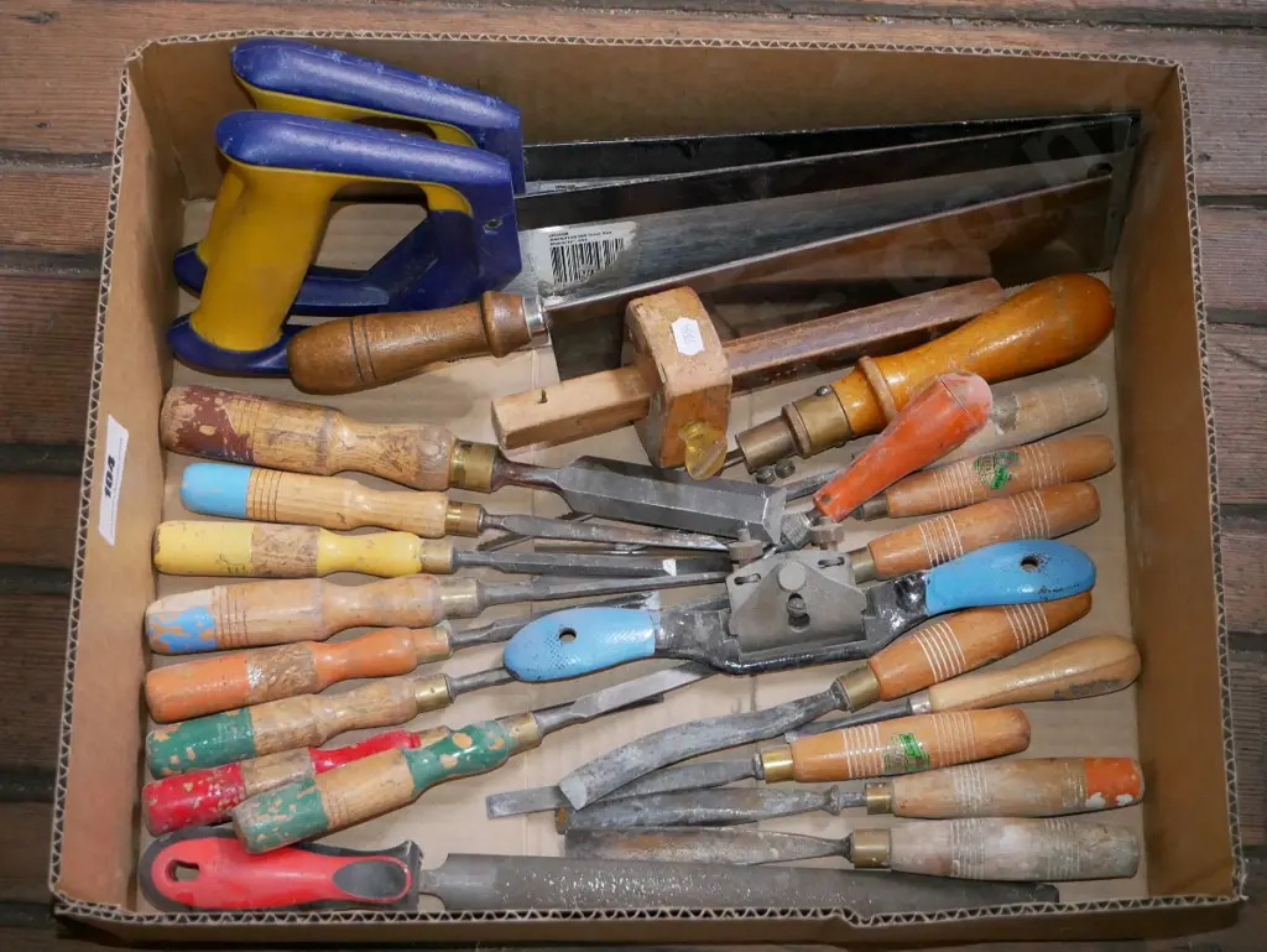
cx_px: 634
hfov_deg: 34.3
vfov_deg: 26.1
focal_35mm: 56
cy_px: 476
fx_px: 2051
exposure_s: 1/80
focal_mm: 28
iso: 3200
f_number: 4.7
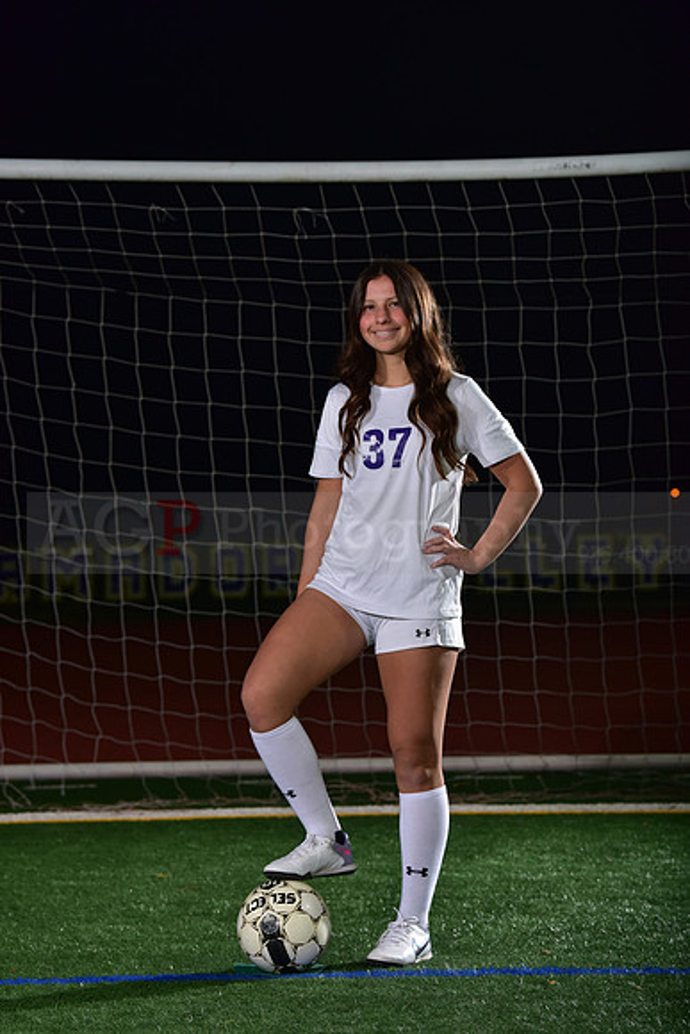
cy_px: 517
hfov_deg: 12.2
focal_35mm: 112
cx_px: 345
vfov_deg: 18.3
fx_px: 3218
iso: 1000
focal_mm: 112
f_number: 5.6
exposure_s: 1/250
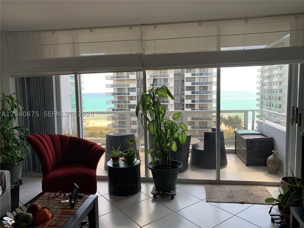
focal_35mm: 26
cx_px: 152
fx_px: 228
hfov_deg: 67.3
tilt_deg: -5.6
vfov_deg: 53.1
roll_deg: +0.5
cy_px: 114
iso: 32
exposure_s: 1/122
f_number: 1.8
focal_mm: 4.25
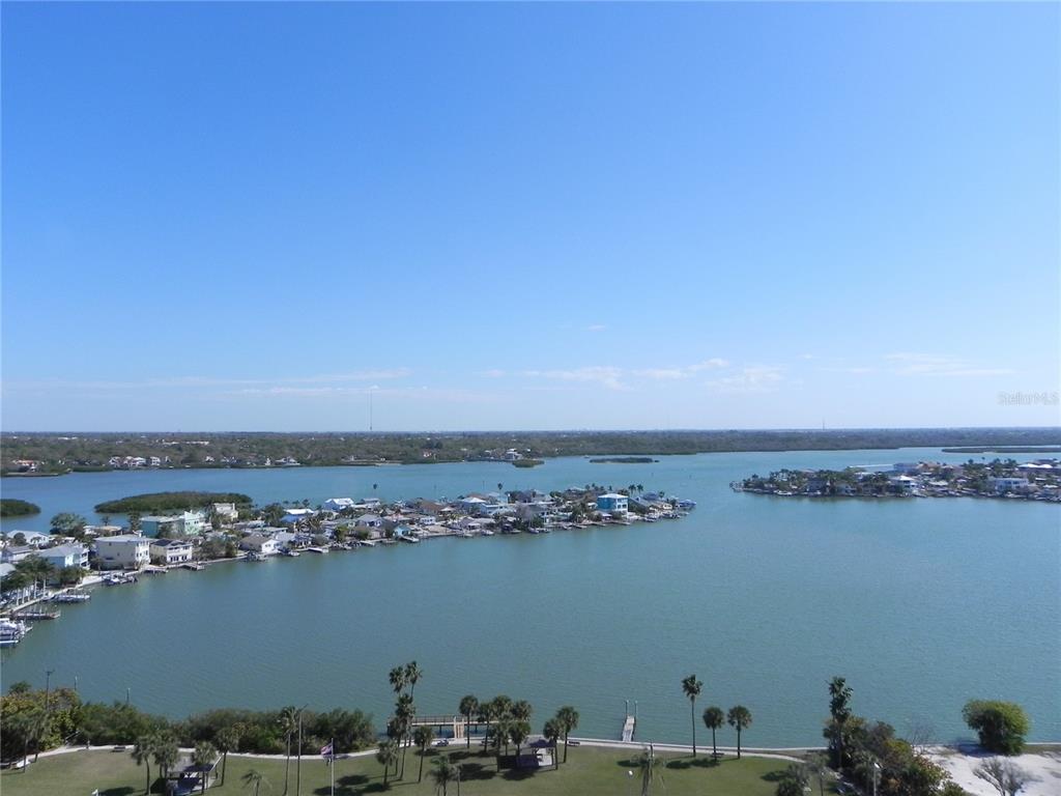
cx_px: 530
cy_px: 398
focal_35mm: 26
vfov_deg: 53.1
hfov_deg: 67.3
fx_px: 797
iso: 160
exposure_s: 1/546
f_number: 8
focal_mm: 4.6
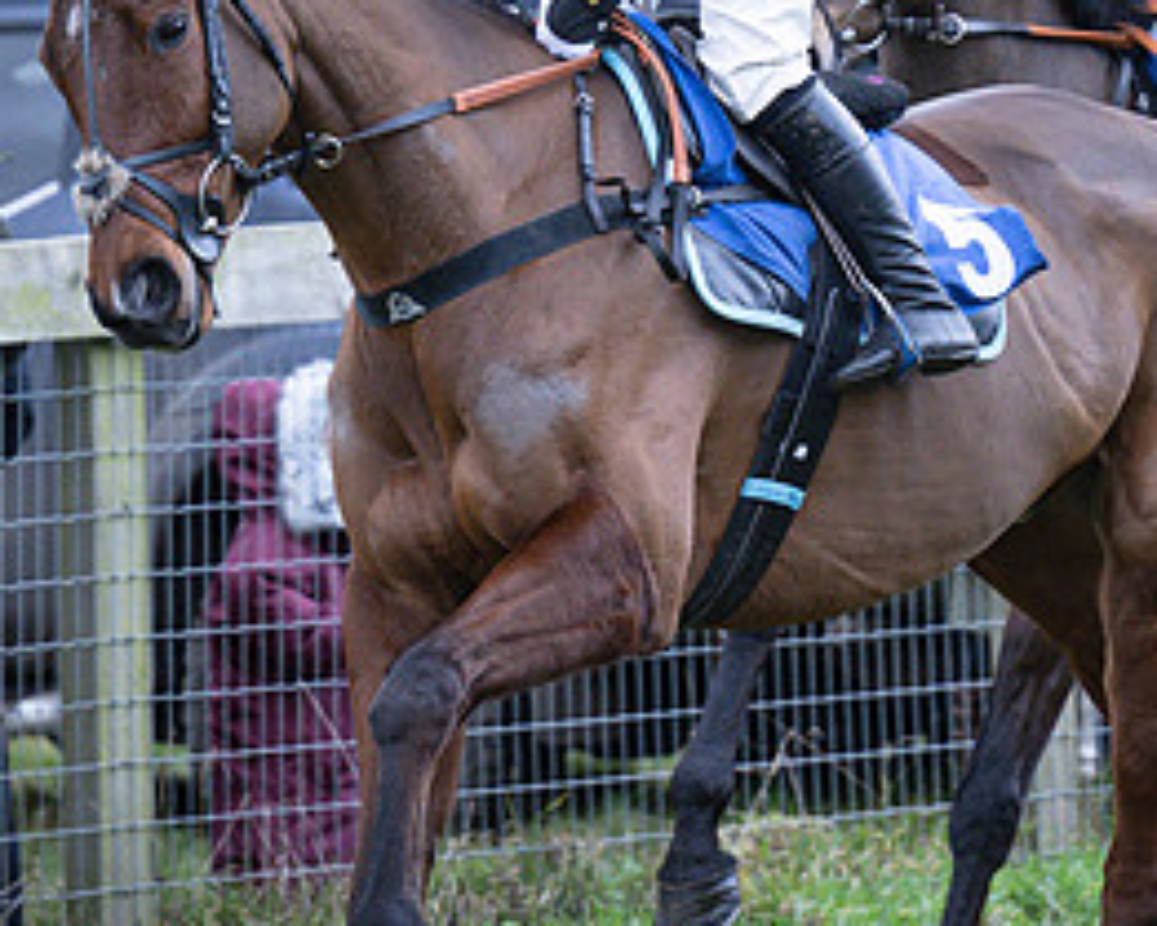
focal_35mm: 596
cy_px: 39
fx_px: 20416
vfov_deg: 2.6
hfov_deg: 3.2
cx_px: 543
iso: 800
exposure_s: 1/1000
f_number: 2.8
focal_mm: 140
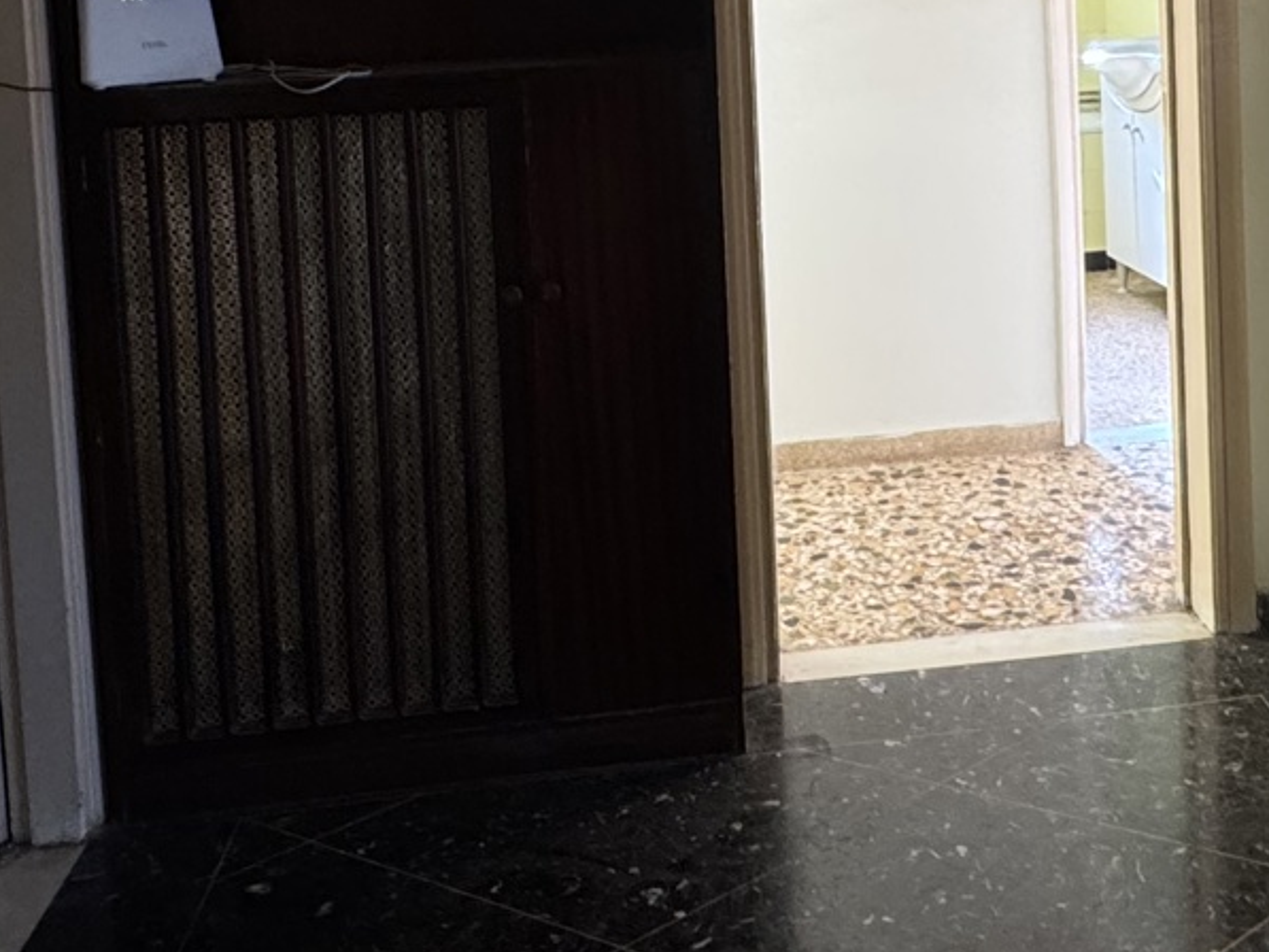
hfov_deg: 41.7
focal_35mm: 45
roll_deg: +2.6
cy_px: 8
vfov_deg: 30.1
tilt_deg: -2.7
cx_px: 814
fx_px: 1650
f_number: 2.2
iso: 320
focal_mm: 2.22
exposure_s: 1/100
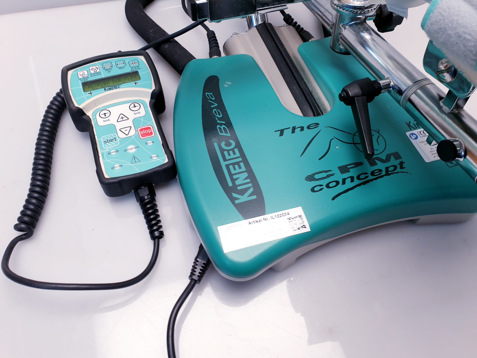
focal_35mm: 26
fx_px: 358
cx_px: 238
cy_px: 179
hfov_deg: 67.3
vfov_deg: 53.1
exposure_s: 1/50
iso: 64
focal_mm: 4.3
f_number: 2.4
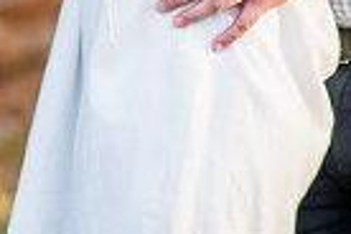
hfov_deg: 4.4
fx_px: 4602
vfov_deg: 2.9
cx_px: 244
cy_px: -155
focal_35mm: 472
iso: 160
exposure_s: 1/800
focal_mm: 85
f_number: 1.4
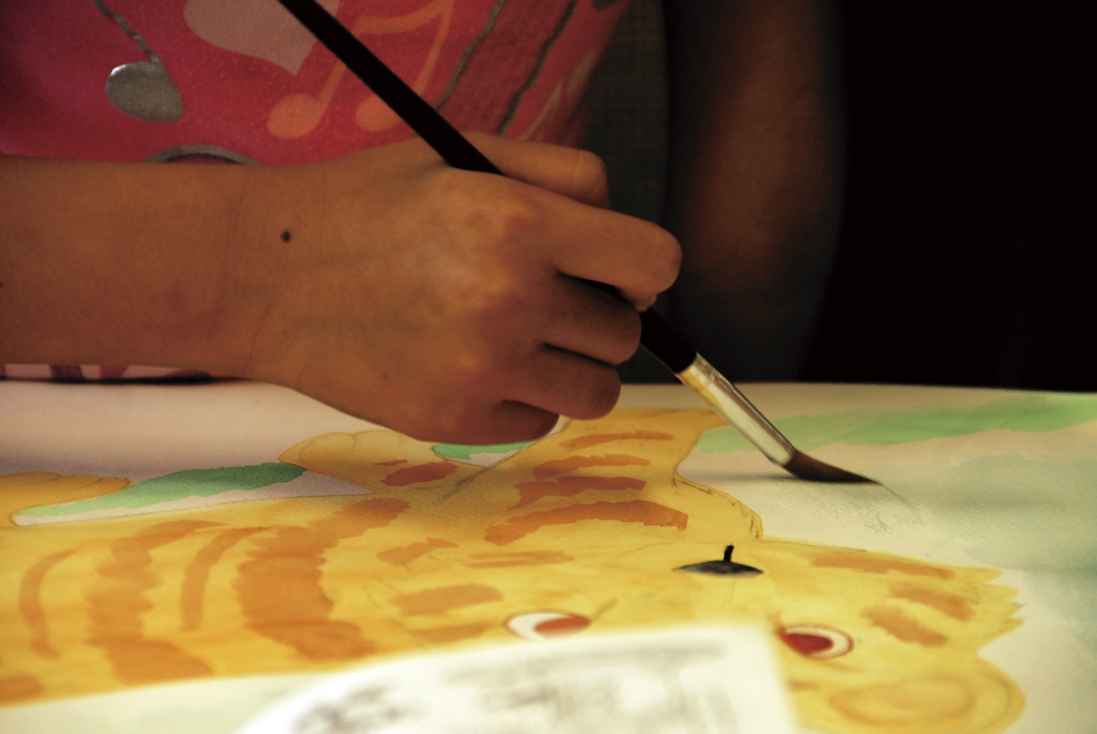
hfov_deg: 6.8
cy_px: 367
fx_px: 9243
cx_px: 554
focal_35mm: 303
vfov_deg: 4.5
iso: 400
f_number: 5.6
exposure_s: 1/100
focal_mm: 200
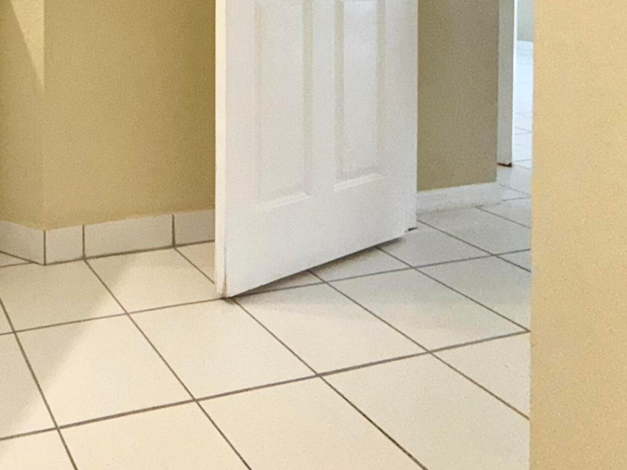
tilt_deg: -0.4
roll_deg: +0.0
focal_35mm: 33
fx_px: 598
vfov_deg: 36.8
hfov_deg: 45.6
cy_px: -36
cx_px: -15
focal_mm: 2.22
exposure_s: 1/122
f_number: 2.2
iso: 64
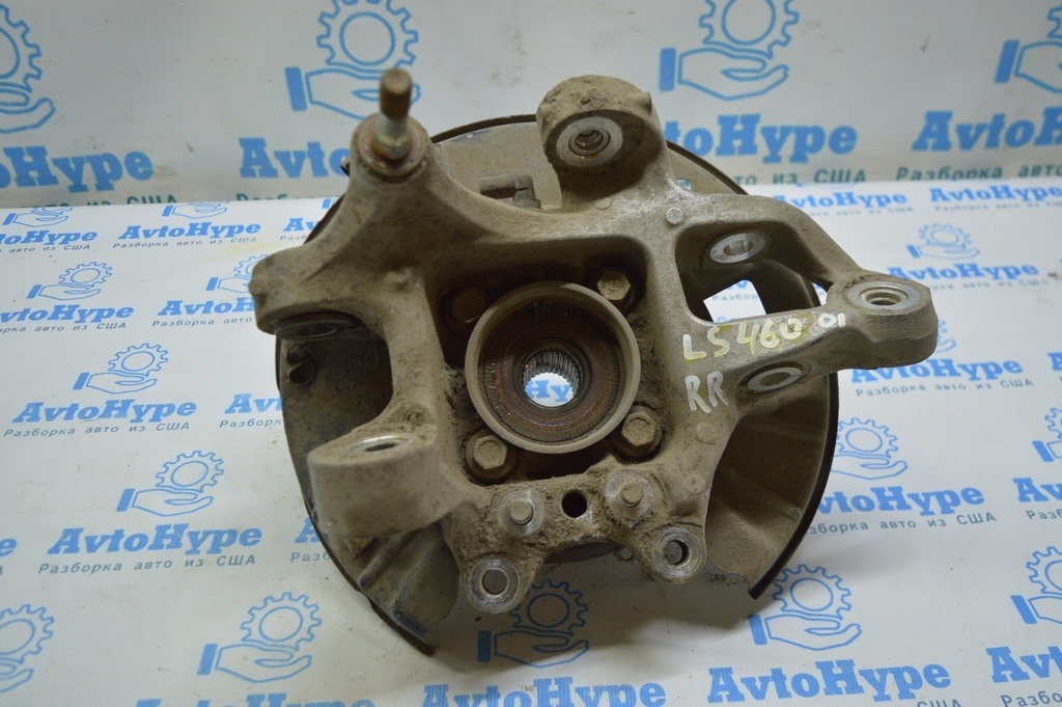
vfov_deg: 39.9
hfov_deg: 57.3
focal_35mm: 33
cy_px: 354
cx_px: 531
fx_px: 973
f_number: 3.8
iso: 400
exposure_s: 1/80
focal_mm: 22
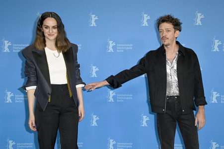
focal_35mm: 56
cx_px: 112
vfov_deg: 24.2
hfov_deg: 35.7
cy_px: 74
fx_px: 348
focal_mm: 56
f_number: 5.6
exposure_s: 1/200
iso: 800
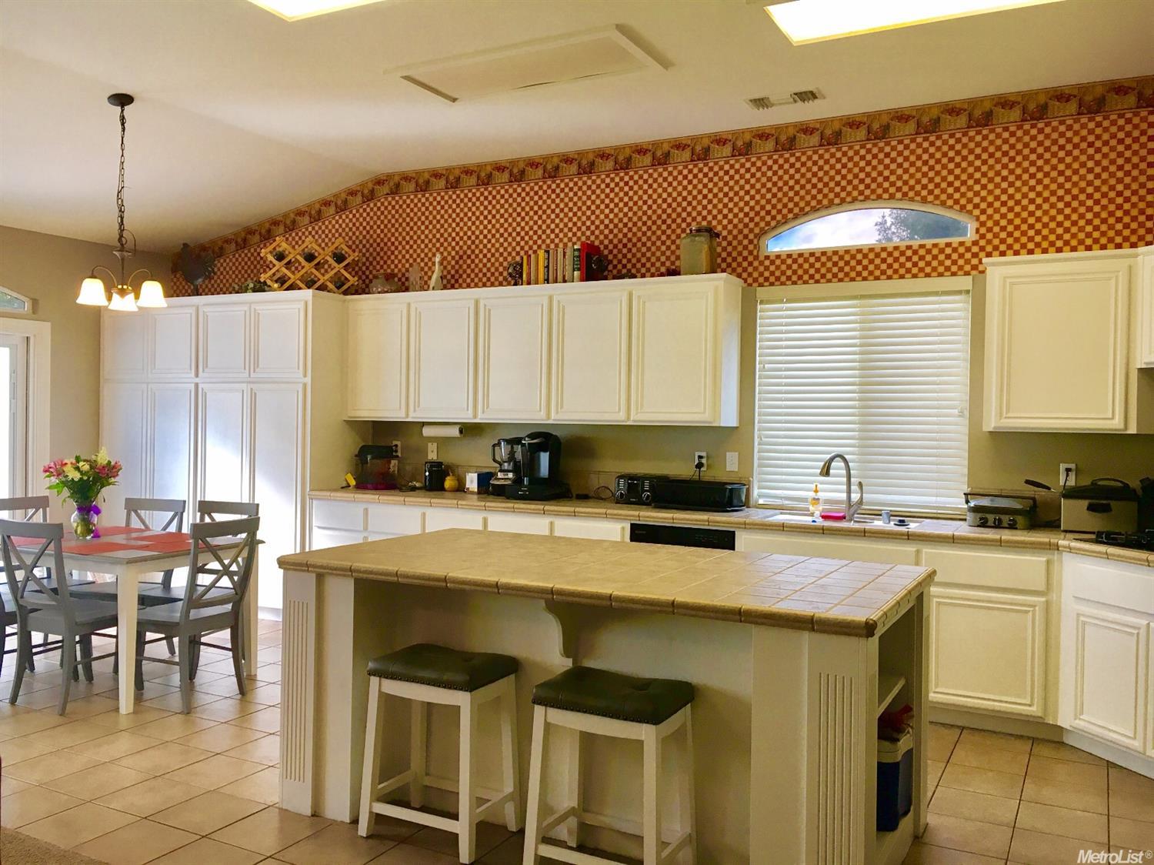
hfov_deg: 61.7
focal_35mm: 29
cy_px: 432
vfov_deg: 48.2
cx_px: 577
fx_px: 966
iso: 32
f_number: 2.2
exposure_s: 1/30
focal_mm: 4.15
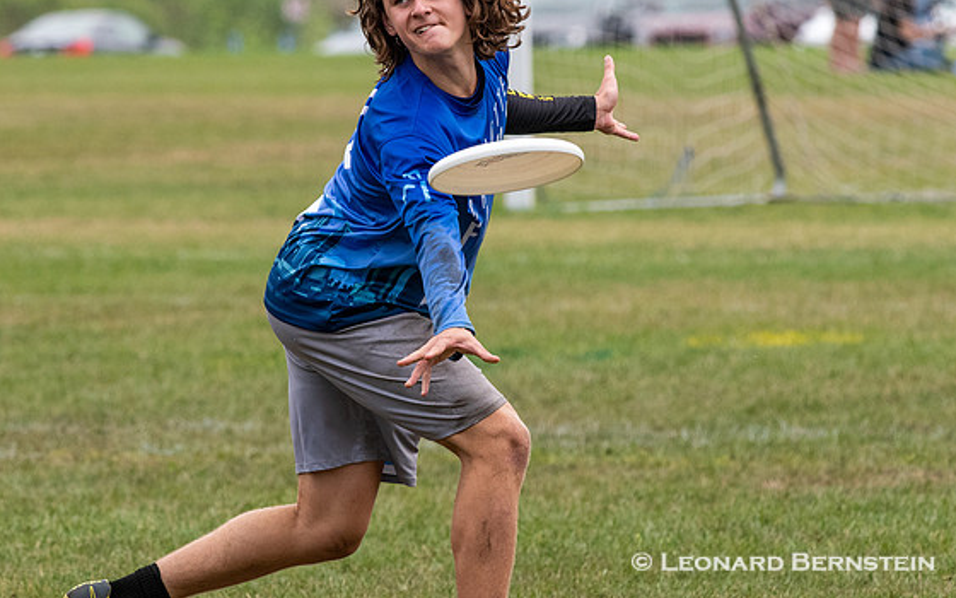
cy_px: 216
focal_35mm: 595
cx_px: 466
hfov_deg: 3.5
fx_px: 15502
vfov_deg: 2.2
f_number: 8
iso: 1600
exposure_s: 1/2000
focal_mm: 300
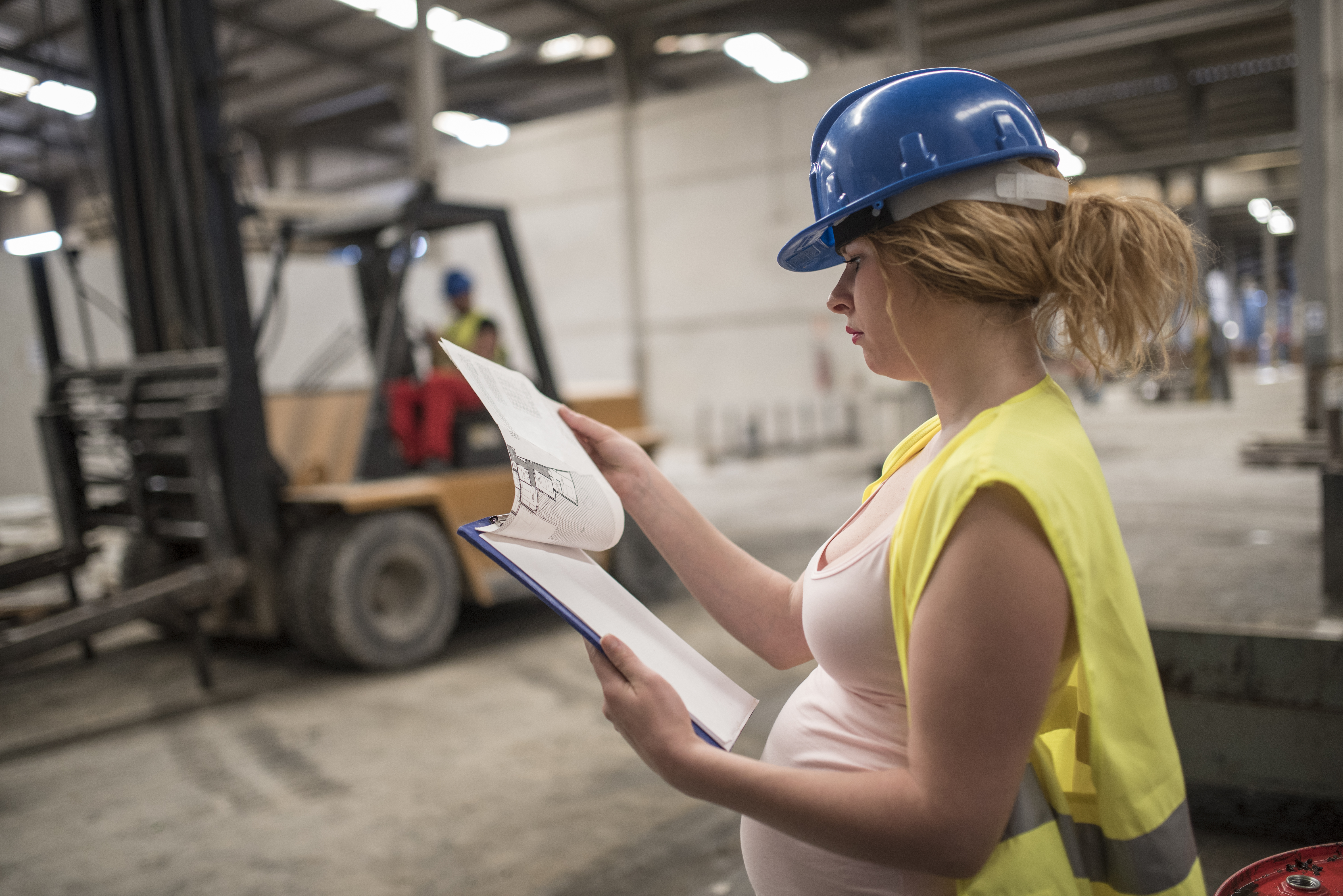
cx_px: 672
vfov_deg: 37.9
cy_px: 448
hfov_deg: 54.4
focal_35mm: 35
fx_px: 1306
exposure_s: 1/160
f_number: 1.4
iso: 1000
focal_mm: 35
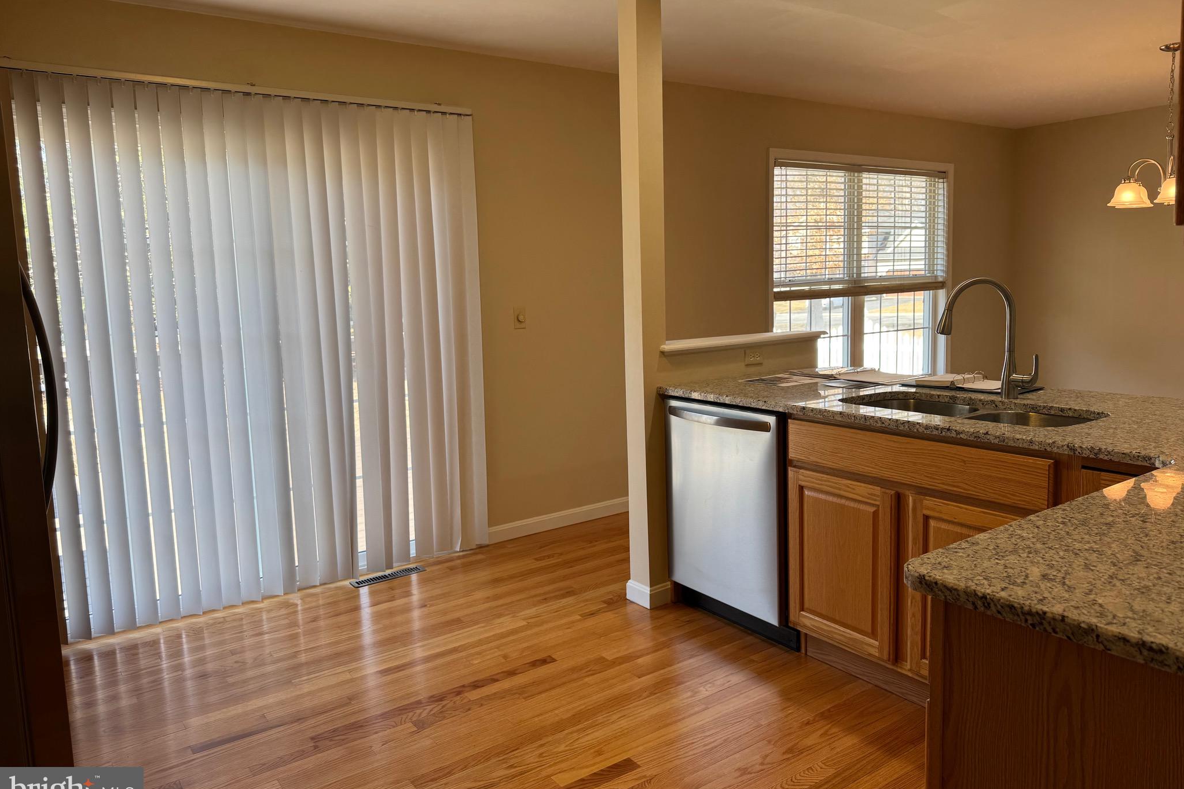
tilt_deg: -7.3
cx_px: 592
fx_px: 822
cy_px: 370
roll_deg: +1.3
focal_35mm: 25
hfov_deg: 71.5
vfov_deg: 51.2
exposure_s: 1/120
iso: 80
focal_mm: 6.76
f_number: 1.78
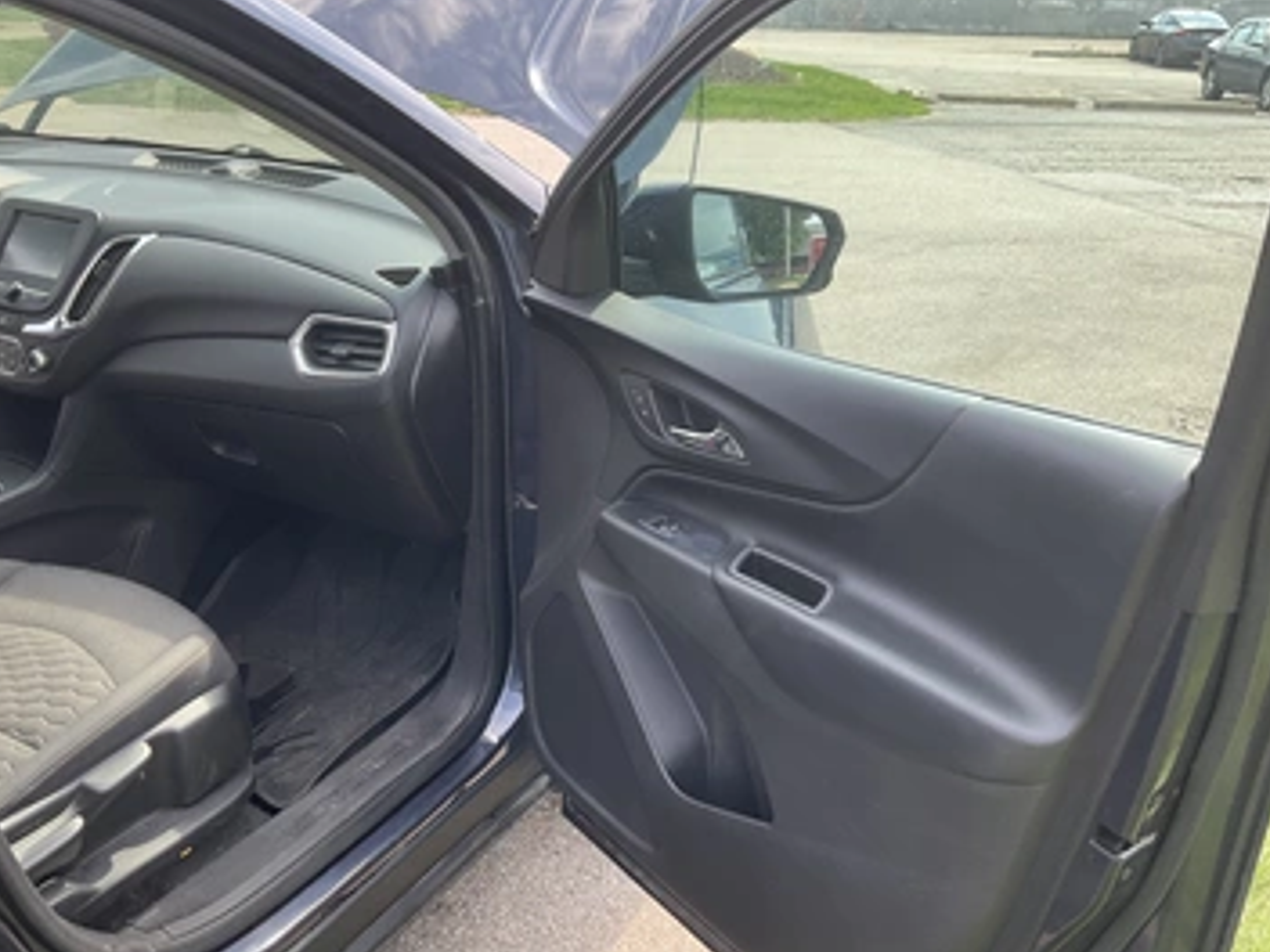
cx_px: 635
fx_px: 1211
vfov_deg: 42.9
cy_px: 512
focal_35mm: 33
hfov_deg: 55.4
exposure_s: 1/217
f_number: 1.8
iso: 20
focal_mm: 3
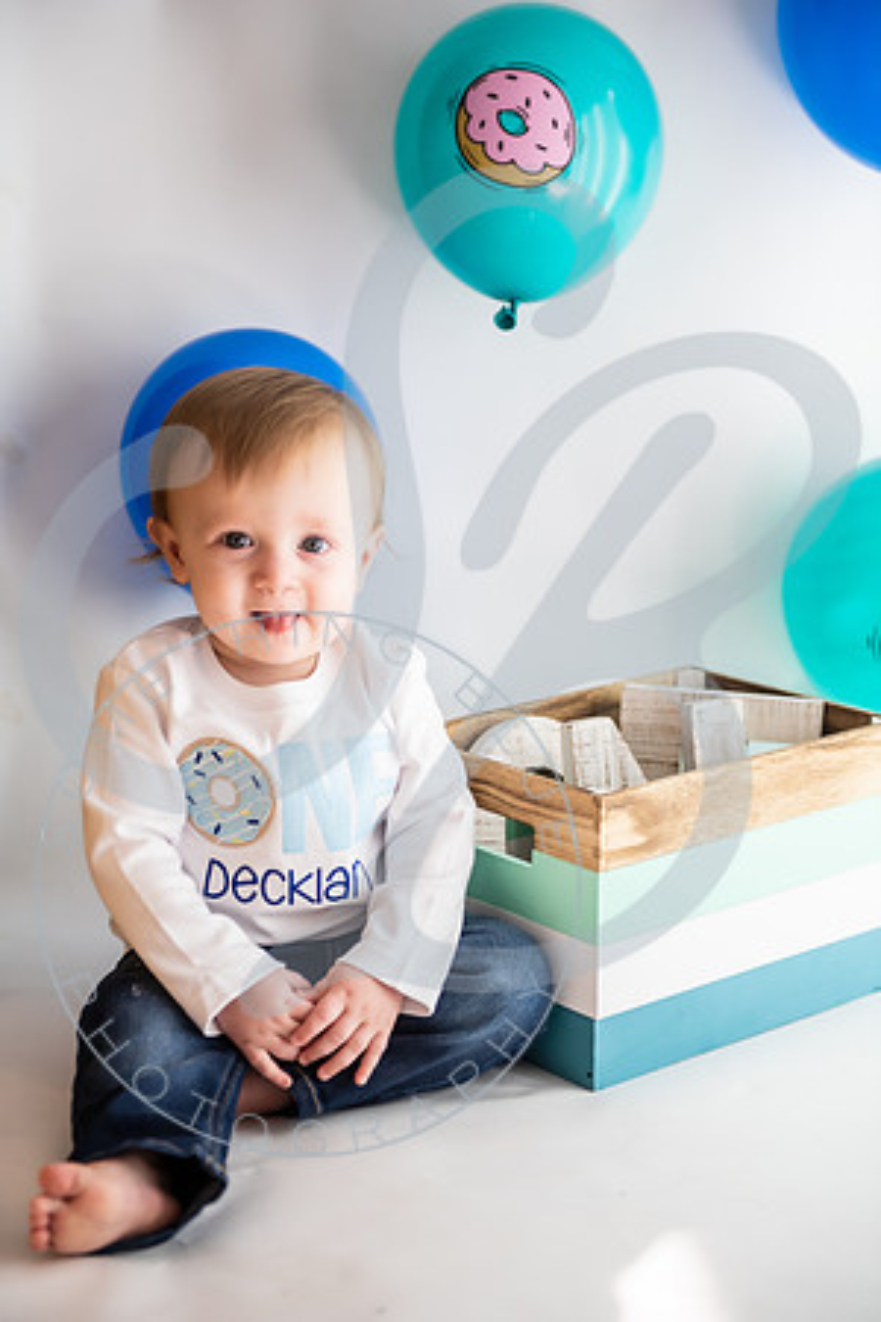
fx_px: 2569
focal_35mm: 70
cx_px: 440
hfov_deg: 19.5
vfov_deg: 28.8
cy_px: 661
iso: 320
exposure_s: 1/200
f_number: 2.8
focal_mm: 70
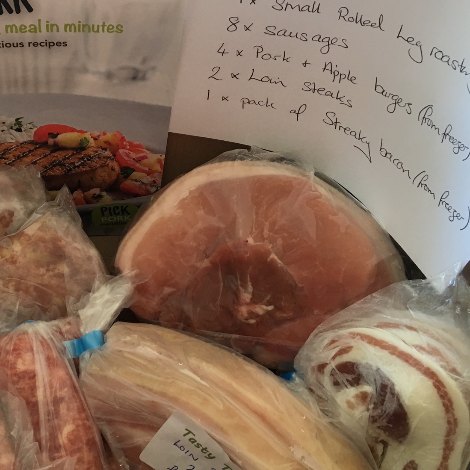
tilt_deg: -52.0
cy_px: 225
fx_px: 722
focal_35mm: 47
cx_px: 129
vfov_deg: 36.1
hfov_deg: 35.4
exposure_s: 1/33
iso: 125
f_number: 2.2
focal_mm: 4.15
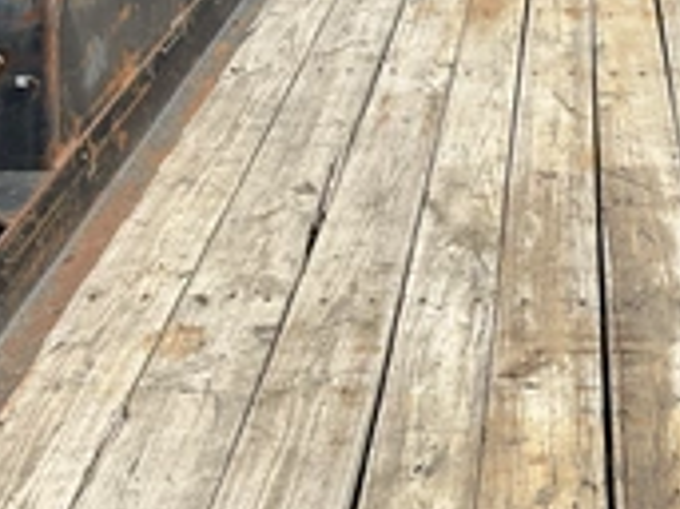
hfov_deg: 27.7
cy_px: 258
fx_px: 1335
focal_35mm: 68
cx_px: 596
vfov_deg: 21.6
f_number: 1.8
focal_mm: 3
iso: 25
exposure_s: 1/2801
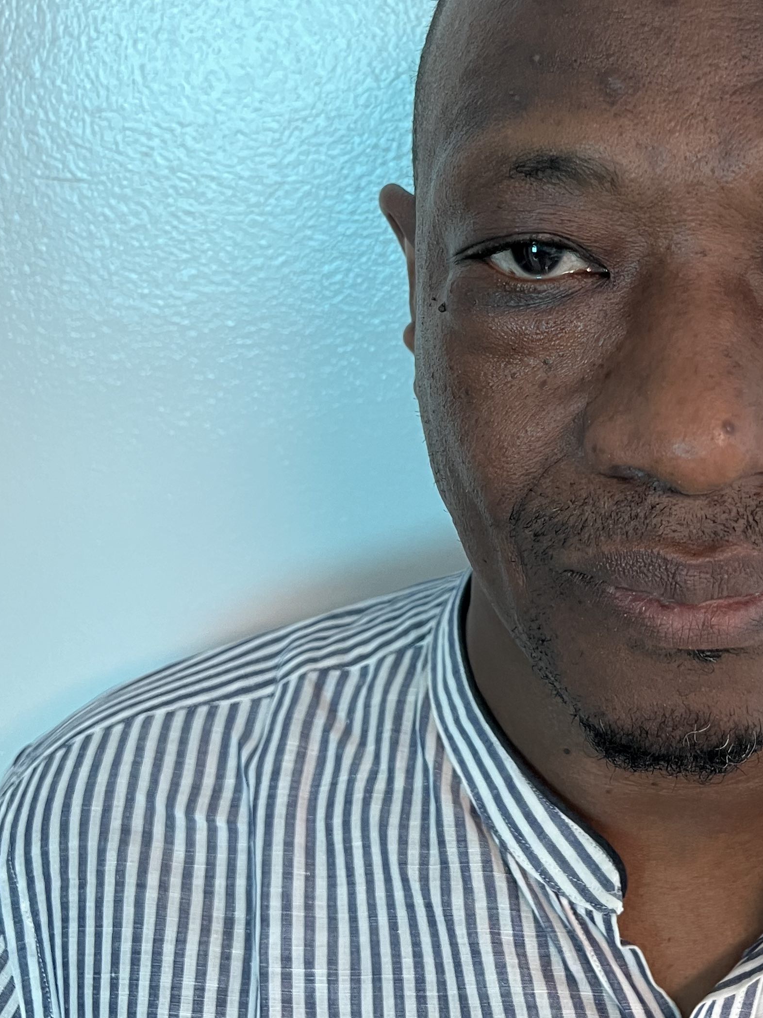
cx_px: 691
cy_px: 381
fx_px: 1470
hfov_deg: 28.0
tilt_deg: -10.9
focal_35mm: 50
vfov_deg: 38.0
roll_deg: +0.9
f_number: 1.5
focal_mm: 5.7
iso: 200
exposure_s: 1/50
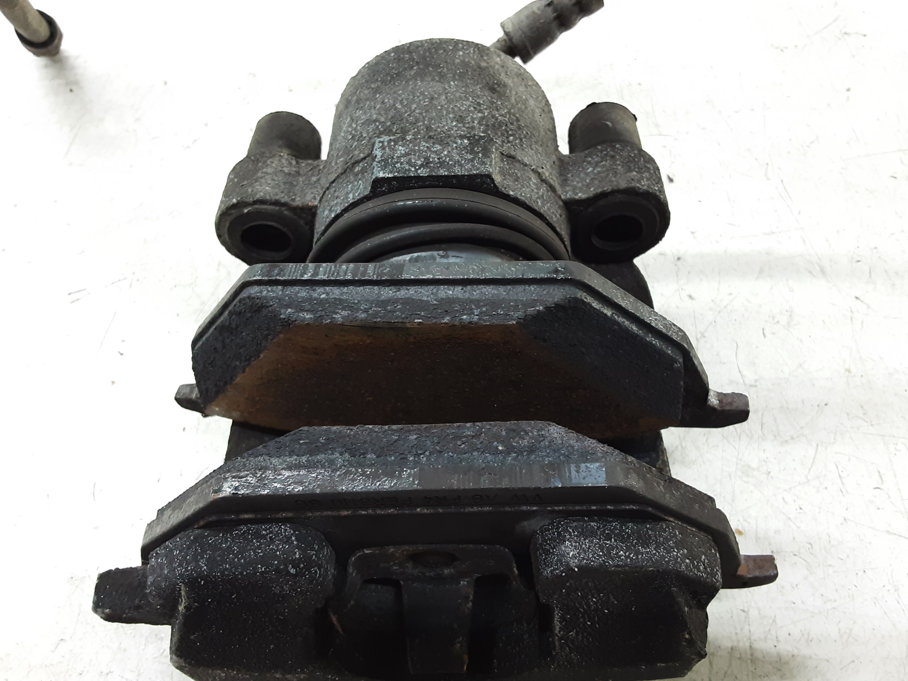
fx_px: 708
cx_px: 454
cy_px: 340
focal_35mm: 27
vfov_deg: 51.4
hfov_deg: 65.3
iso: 125
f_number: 1.9
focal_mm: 2.91
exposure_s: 1/25
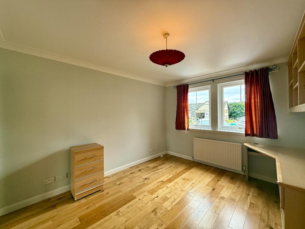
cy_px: 114
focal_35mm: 14
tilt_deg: +0.3
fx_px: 123
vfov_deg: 85.7
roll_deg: +0.4
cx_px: 152
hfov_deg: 102.1
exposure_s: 1/99
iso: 160
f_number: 2.2
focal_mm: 2.22
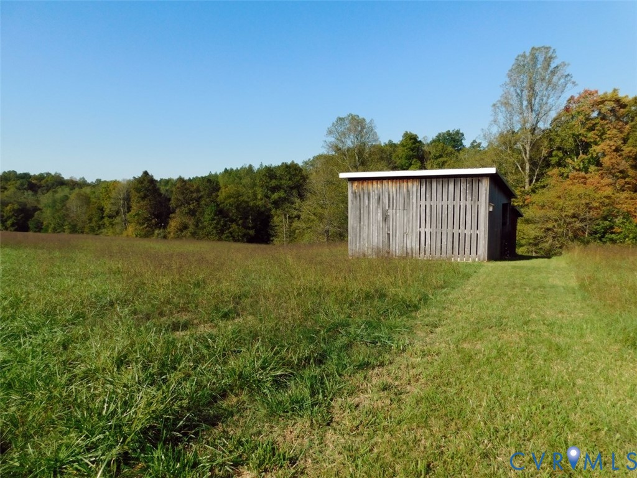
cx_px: 318
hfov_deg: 73.9
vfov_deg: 58.9
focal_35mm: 23
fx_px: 423
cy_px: 239
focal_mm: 4
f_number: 6
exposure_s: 1/500
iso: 125
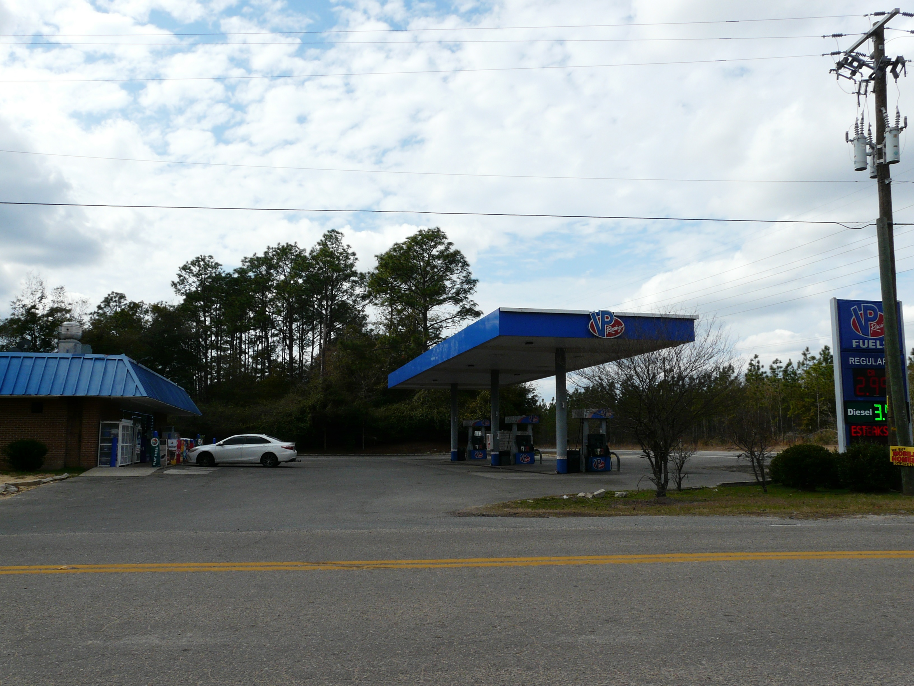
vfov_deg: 49.7
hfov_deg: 63.4
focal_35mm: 28
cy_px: 343
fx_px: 739
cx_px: 457
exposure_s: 1/500
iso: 100
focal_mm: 4.6
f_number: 6.3
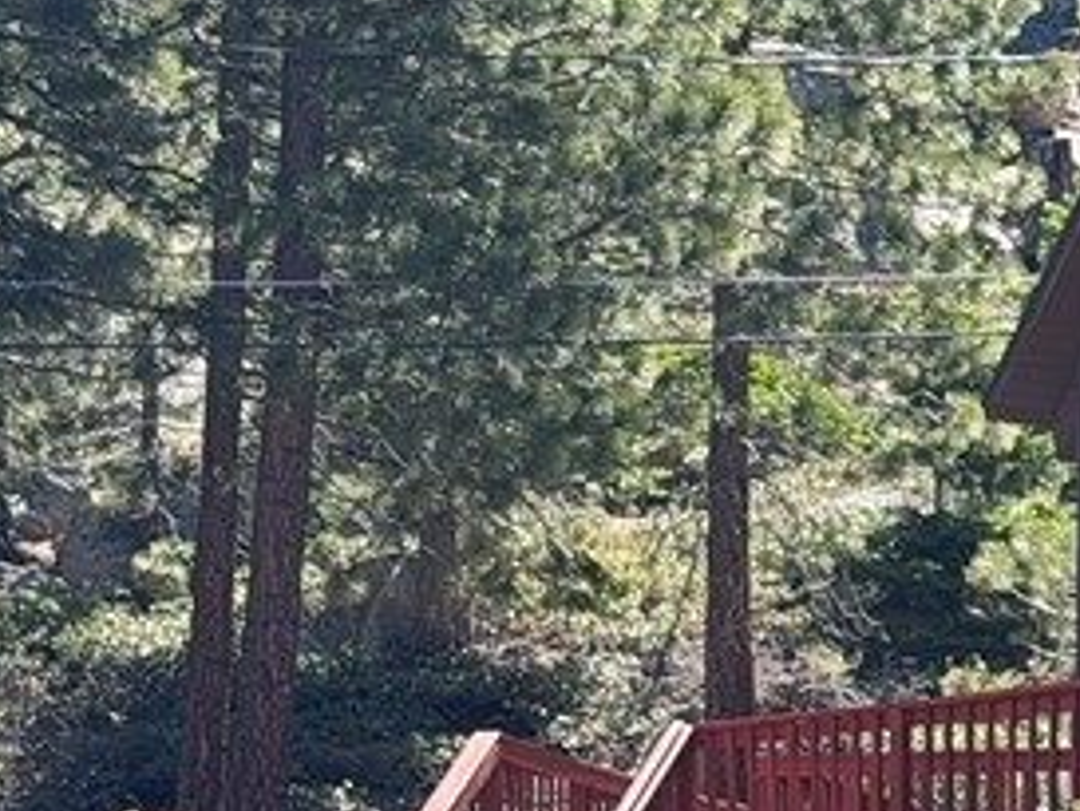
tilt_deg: +6.1
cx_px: 1990
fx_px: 5618
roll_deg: +0.5
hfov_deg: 10.3
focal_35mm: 180
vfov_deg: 8.2
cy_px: 823
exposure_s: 1/1041
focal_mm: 6.76
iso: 64
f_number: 1.78
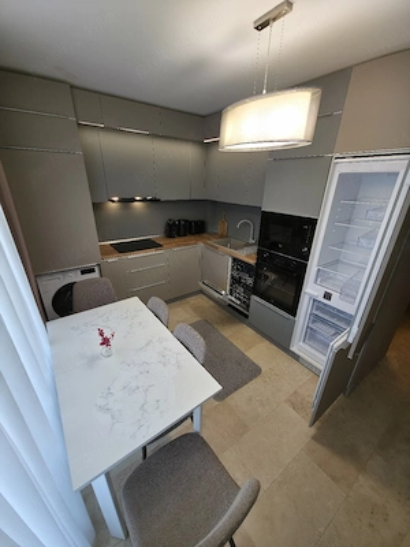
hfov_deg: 89.9
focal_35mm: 13
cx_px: 205
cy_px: 274
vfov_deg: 106.2
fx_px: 205
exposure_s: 1/50.3
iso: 20
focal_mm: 2.2
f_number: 1.9
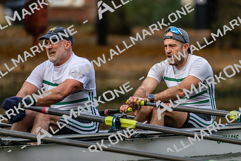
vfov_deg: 3.4
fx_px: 2678
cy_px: 80
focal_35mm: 400
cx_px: 120
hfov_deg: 5.2
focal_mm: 400
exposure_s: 1/2500
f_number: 4.5
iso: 2800
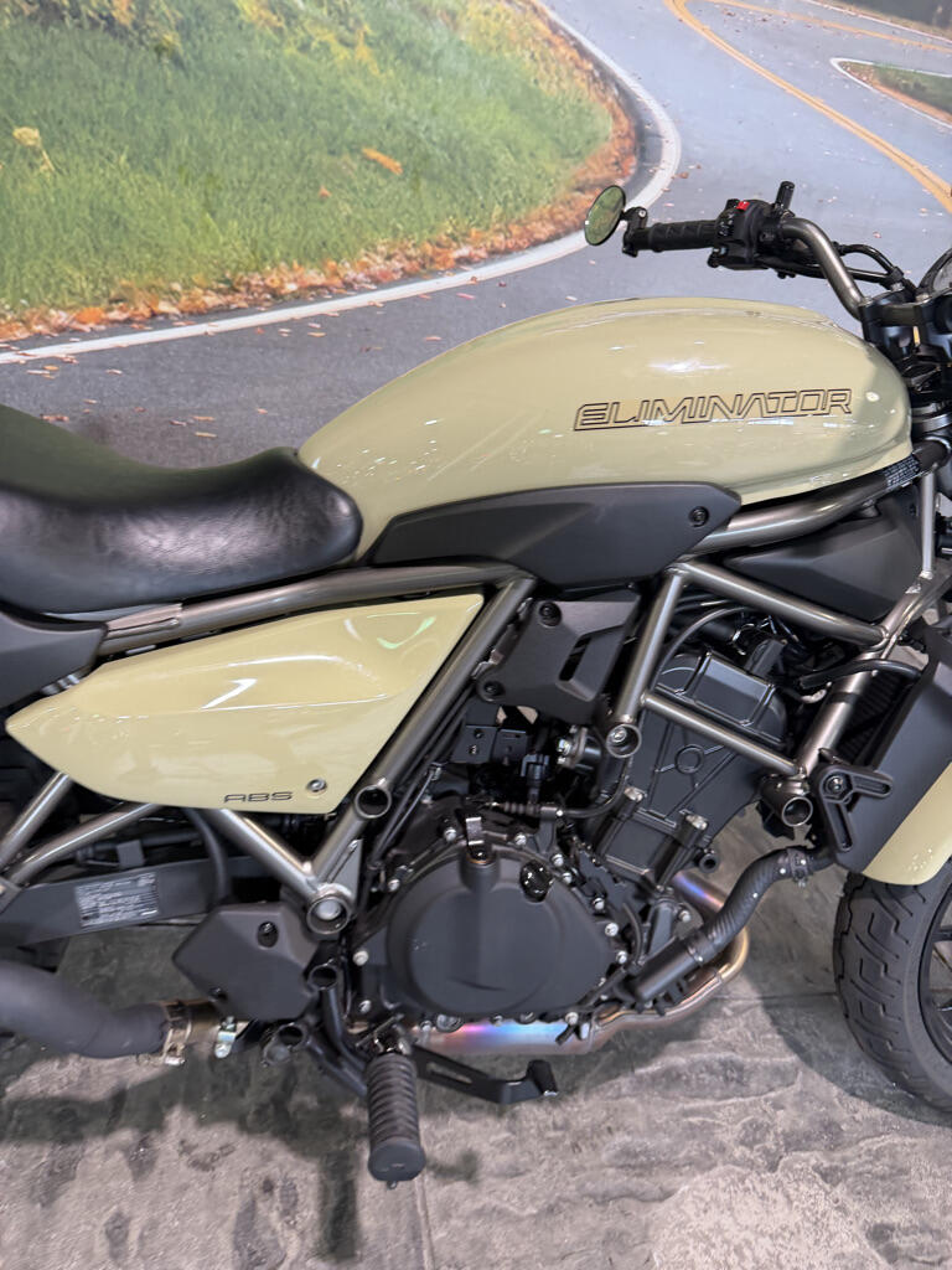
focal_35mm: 24
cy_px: 635
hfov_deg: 56.8
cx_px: 476
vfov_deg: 71.6
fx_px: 880
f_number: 1.78
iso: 125
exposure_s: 1/60
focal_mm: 6.76
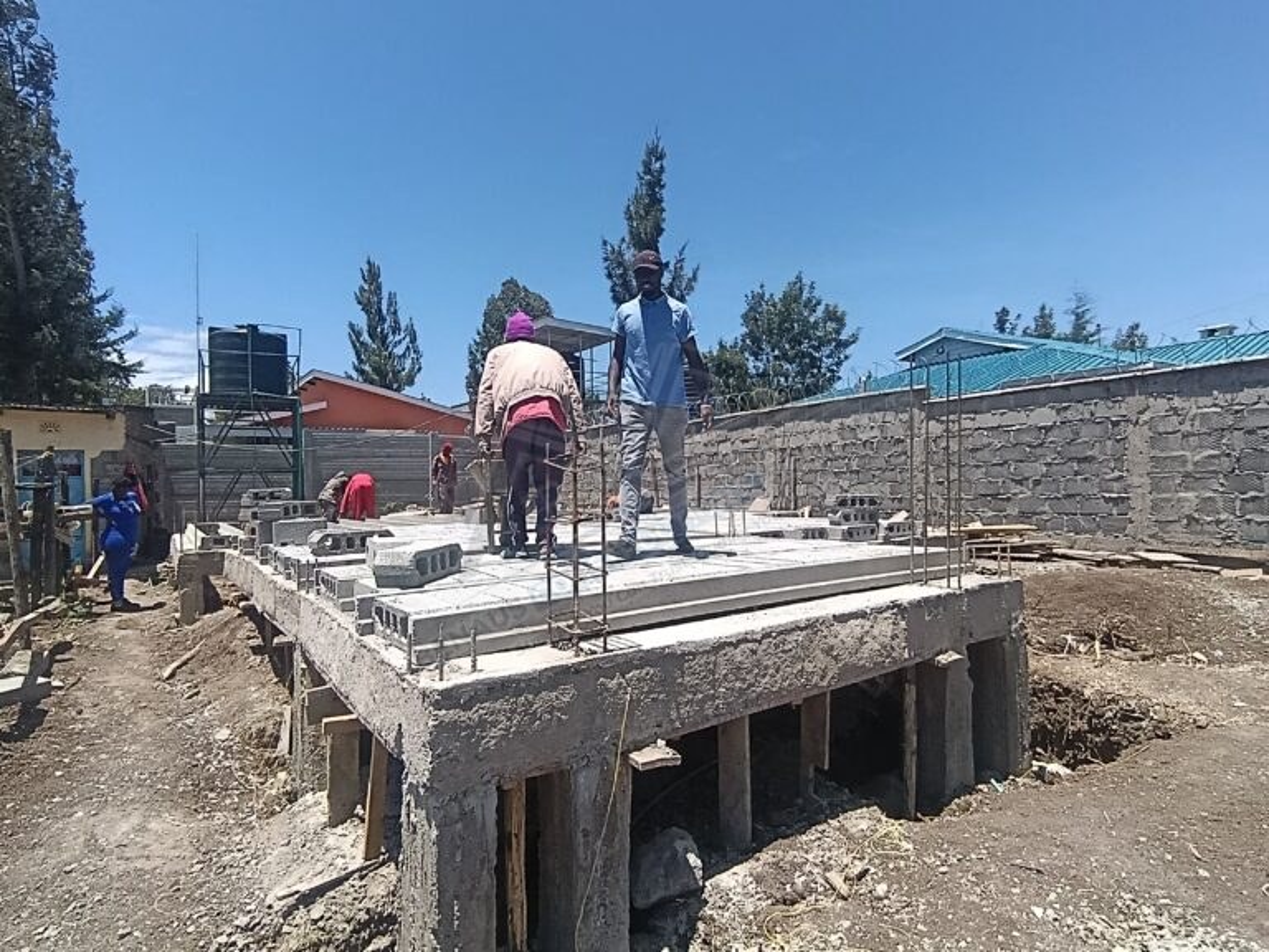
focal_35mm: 19
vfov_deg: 68.7
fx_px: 697
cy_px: 476
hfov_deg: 84.7
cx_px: 634
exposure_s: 1/1083
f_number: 2.2
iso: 51
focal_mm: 1.65
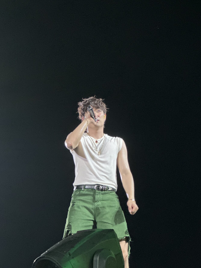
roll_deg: -4.5
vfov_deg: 22.0
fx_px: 689
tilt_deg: +19.2
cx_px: 96
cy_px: 152
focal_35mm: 89
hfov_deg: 16.6
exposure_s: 1/120
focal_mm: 9
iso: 250
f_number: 2.8
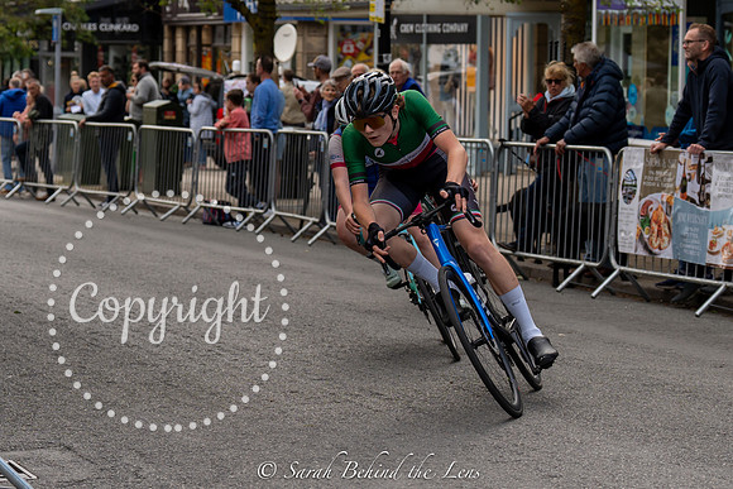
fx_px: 2499
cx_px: 386
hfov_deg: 16.7
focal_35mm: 123
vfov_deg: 11.2
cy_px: 149
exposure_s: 1/1000
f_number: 4
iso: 400
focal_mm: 70
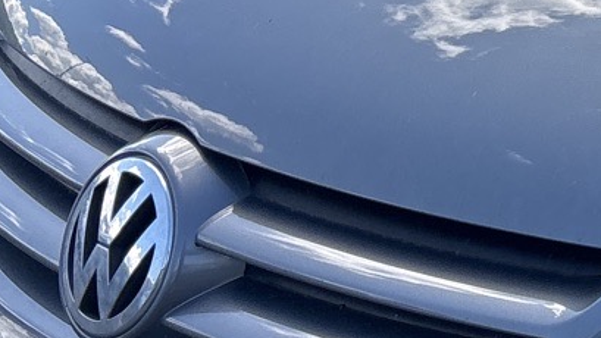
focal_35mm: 133
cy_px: -9
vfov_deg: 9.1
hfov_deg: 13.9
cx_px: 1174
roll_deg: +0.6
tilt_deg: -15.9
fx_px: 2119
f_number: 1.6
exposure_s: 1/1068
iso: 50
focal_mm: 5.96
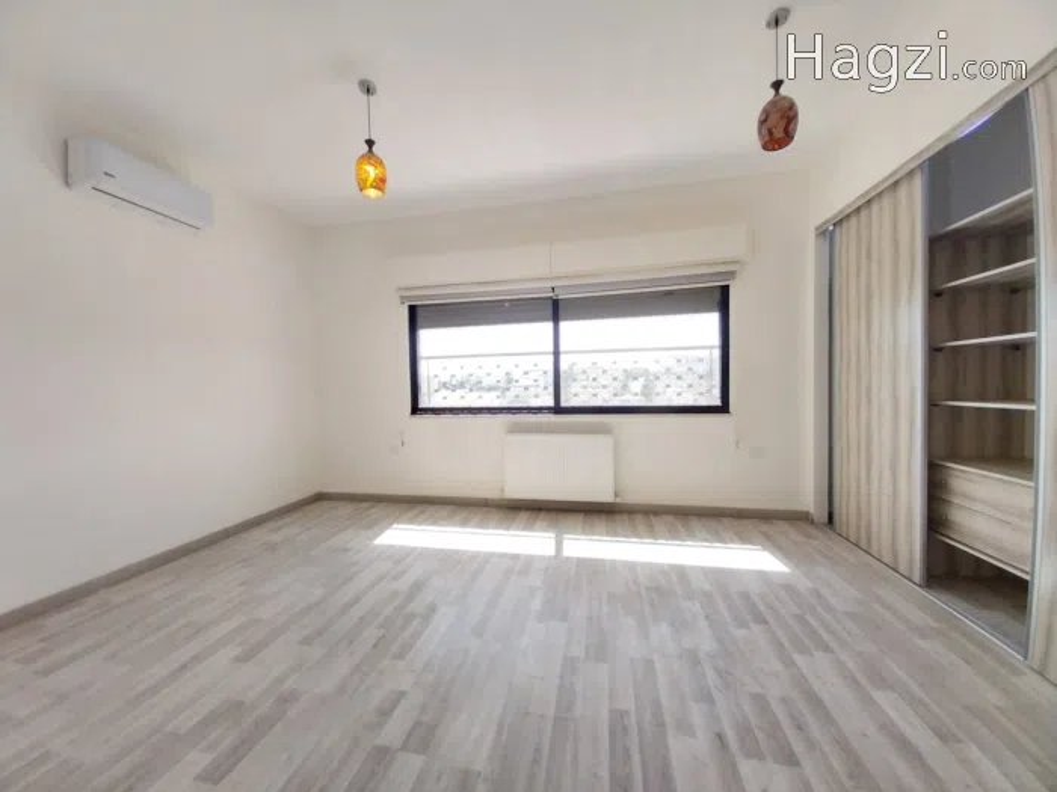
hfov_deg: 106.2
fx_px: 397
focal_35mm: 13
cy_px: 396
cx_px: 528
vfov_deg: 89.9
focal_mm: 1.3
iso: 80
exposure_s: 1/100
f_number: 2.2
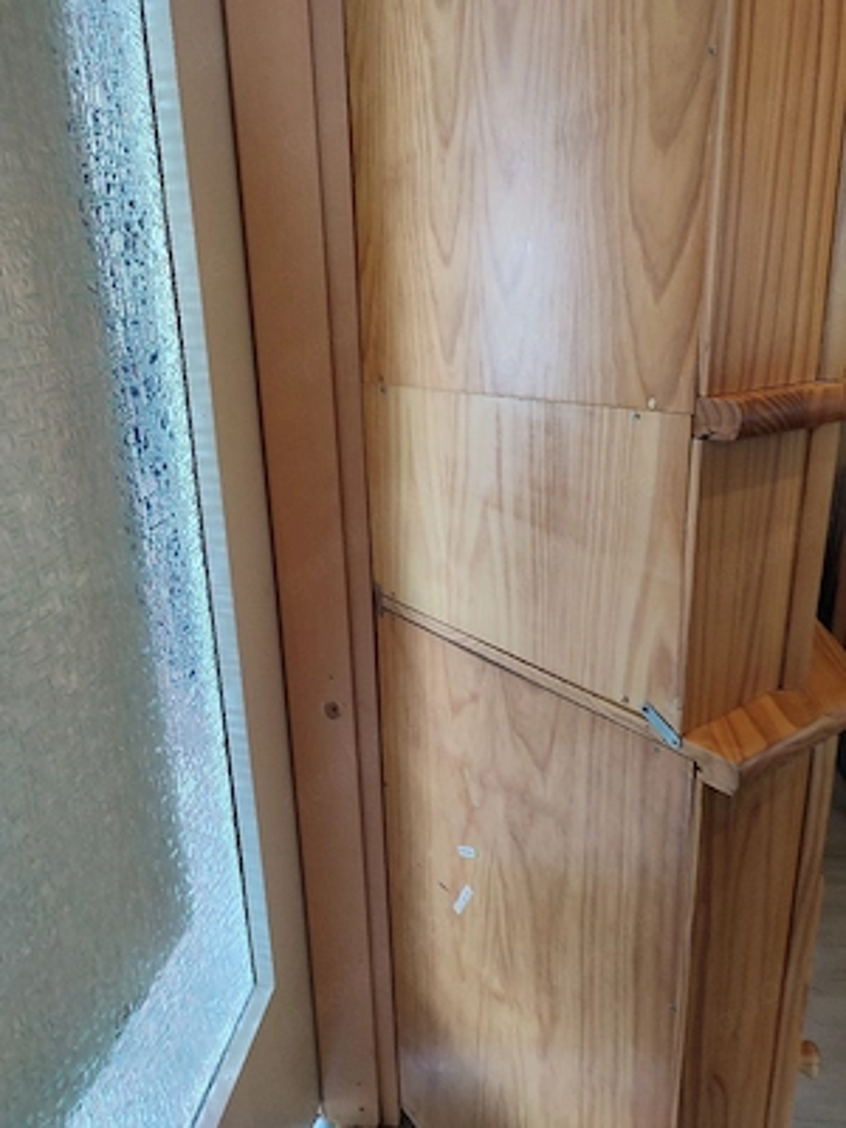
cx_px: 423
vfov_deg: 69.4
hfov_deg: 54.9
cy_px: 564
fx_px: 815
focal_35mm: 25
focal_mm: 6.04
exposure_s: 1/33
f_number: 1.9
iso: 654
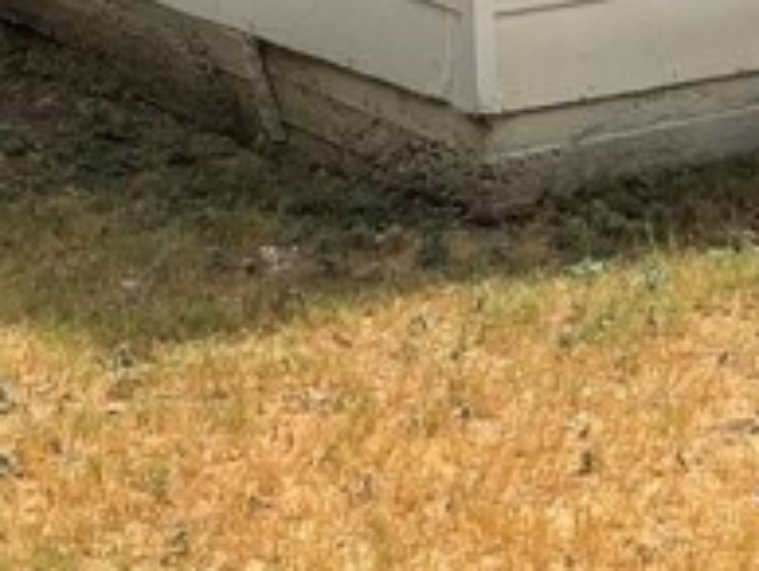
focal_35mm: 153
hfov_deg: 12.8
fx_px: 3359
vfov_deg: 9.4
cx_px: 626
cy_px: -329
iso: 16
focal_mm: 3
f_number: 1.8
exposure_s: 1/2141
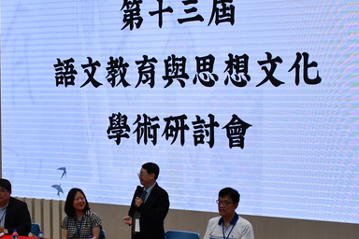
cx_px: 125
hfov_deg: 24.7
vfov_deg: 16.6
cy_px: 133
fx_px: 818
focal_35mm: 82
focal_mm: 30
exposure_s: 1/160
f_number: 4
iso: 800
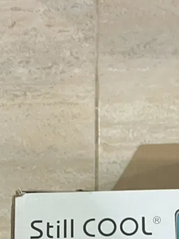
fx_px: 696
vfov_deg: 19.0
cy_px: 232
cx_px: 229
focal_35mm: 101
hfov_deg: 14.1
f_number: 1.8
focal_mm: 3.99
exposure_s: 1/50
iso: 100
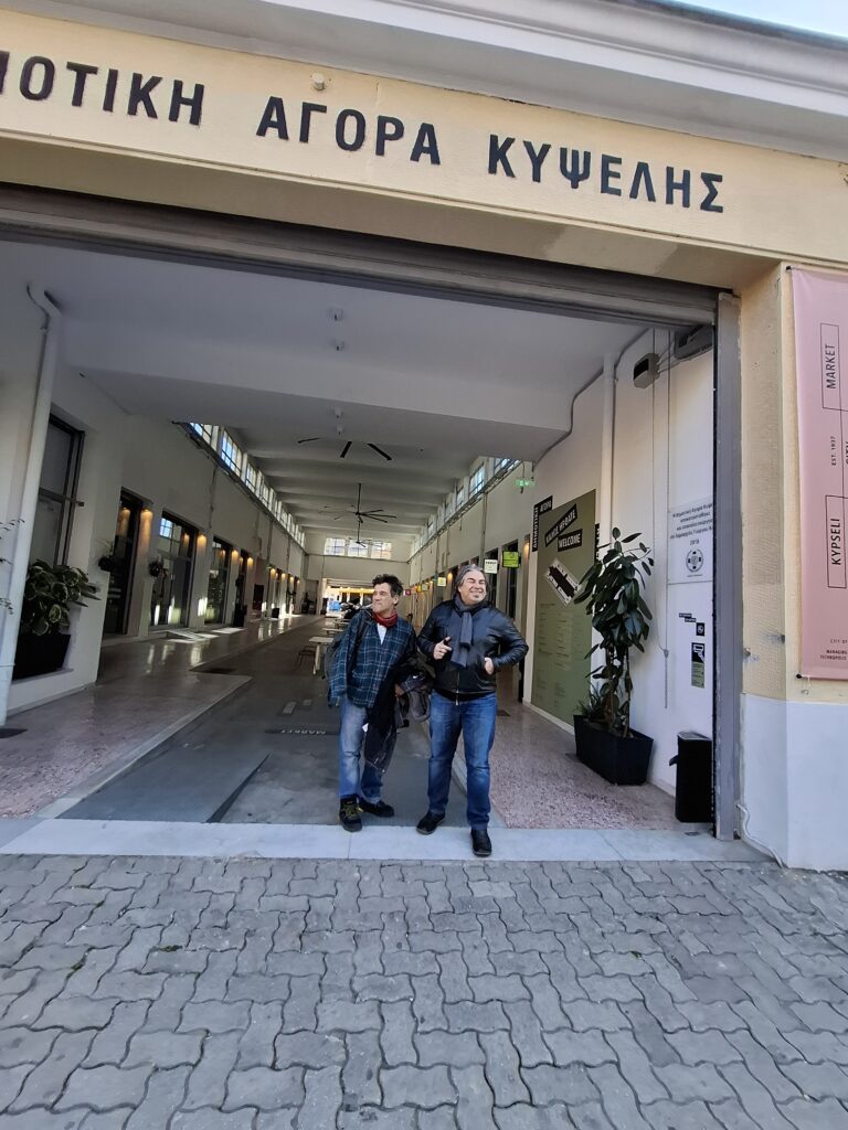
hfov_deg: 89.9
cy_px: 565
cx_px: 424
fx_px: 425
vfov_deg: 106.2
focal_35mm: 13
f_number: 2.2
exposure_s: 1/122
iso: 40
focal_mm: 1.74
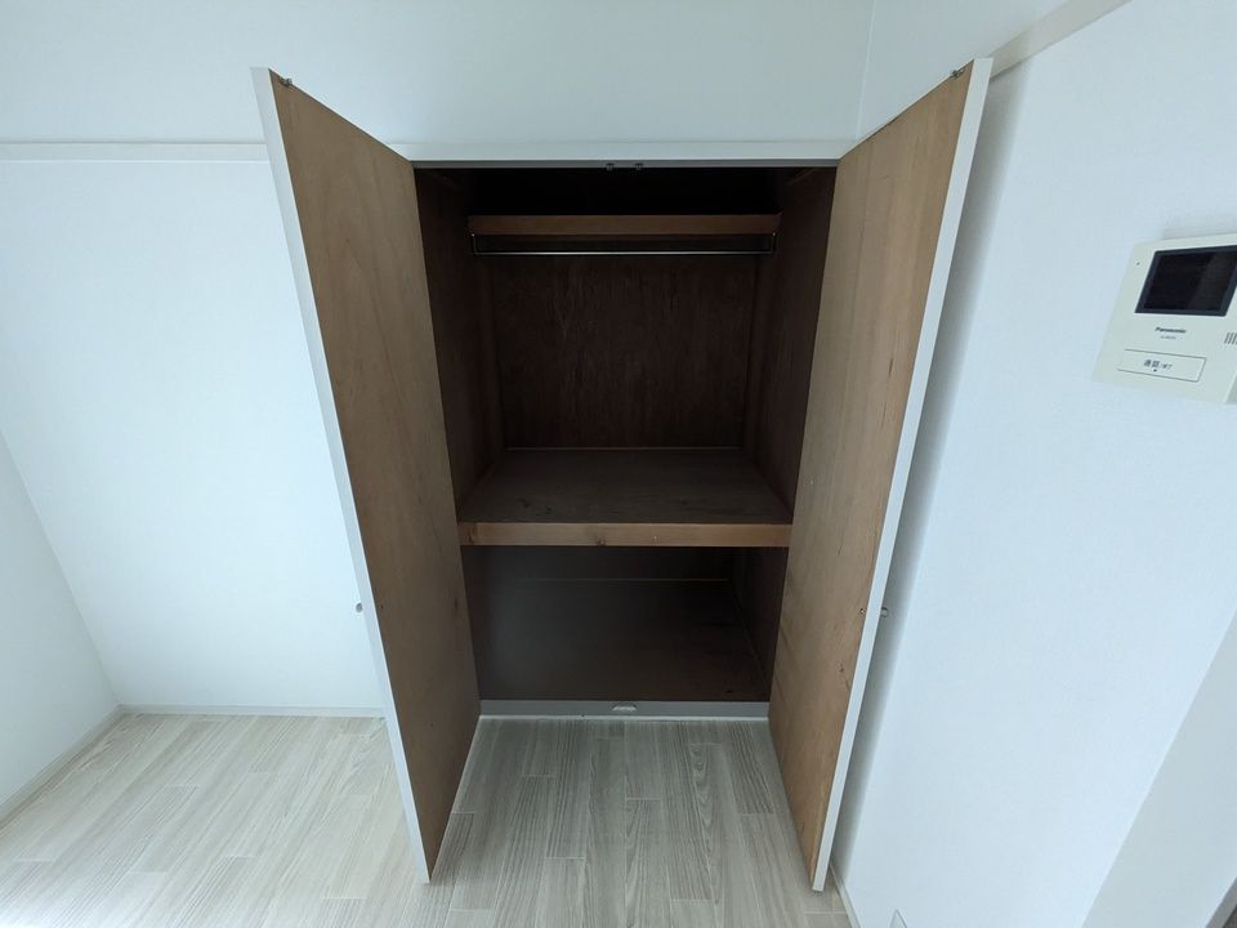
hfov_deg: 102.1
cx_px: 618
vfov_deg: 85.7
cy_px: 464
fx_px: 500
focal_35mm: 14
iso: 426
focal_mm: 1.83
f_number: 2.2
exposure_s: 1/30
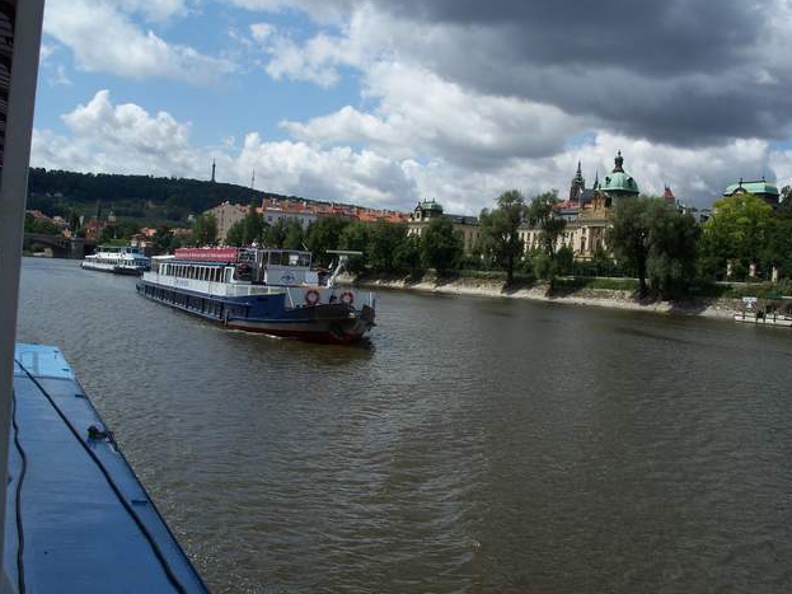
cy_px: 299
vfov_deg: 37.7
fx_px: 869
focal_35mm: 38
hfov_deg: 49.0
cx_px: 390
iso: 64
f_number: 5.6
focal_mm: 7.8
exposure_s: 1/500
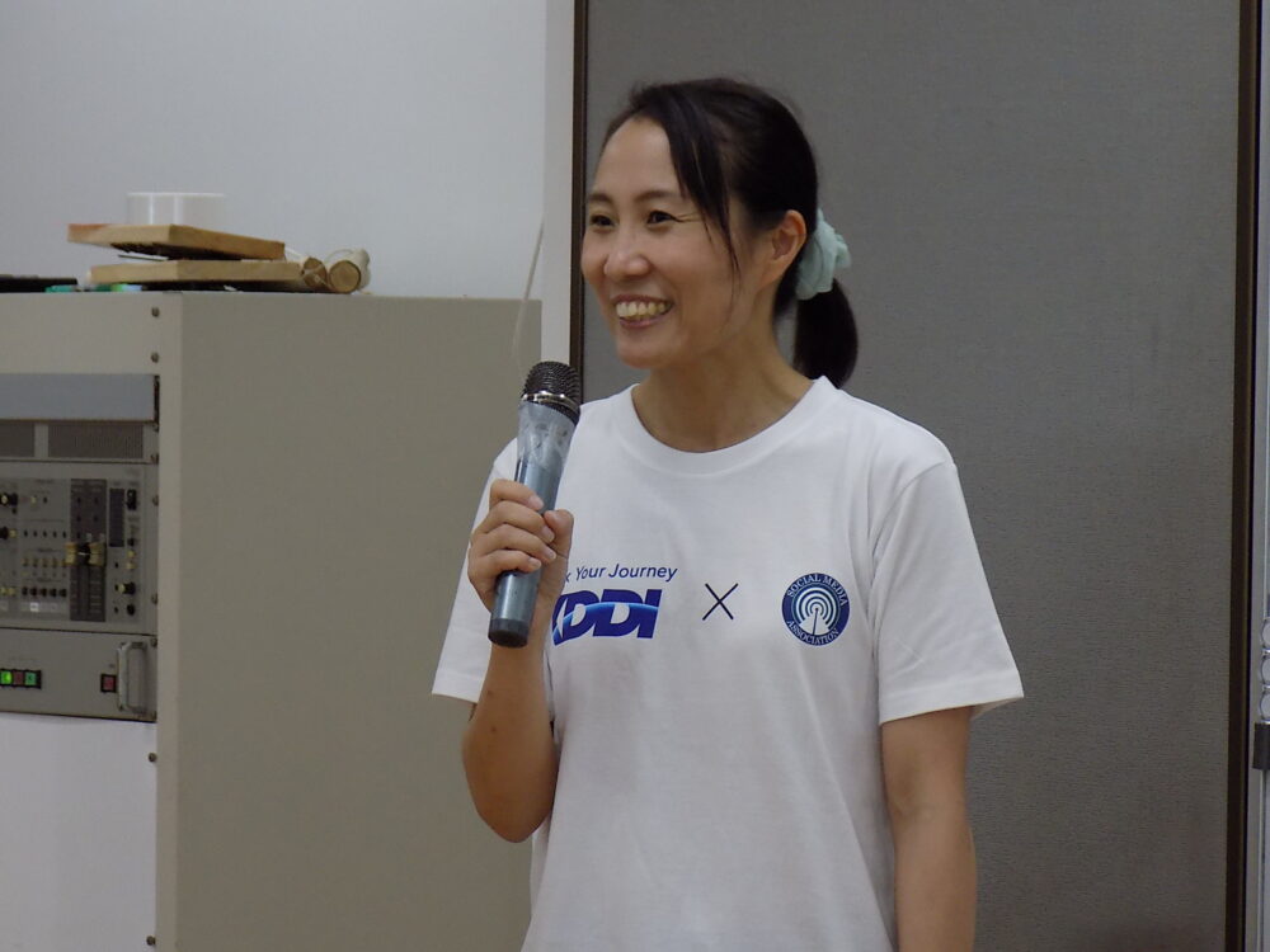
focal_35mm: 235
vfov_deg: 6.3
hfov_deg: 8.4
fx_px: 8622
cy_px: 476
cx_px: 635
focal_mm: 41.8
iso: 320
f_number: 5.6
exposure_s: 1/30
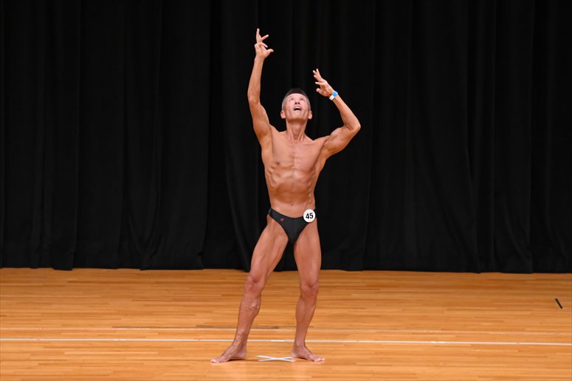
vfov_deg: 6.1
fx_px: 3573
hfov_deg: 9.2
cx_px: 286
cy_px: 190
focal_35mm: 225
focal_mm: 150
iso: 3200
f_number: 5.6
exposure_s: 1/400
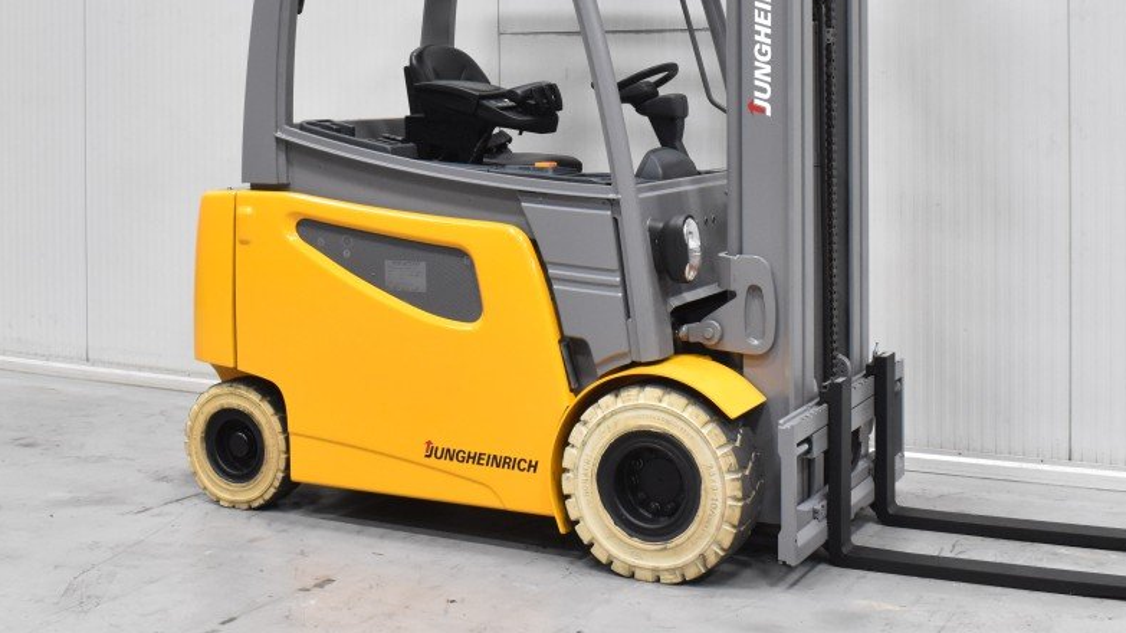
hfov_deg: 39.2
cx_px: 607
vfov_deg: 22.1
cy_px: 69
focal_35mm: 53
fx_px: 1582
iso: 1600
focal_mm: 22
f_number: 8
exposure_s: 1/20
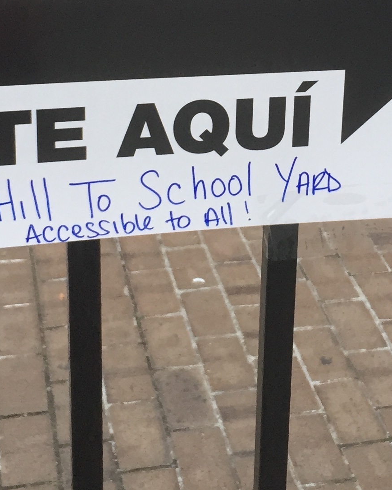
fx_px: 1232
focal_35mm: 85
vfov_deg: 22.0
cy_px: 55
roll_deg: -2.8
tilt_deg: -17.4
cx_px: 298
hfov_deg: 18.0
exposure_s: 1/30
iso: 32
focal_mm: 4.15
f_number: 2.2
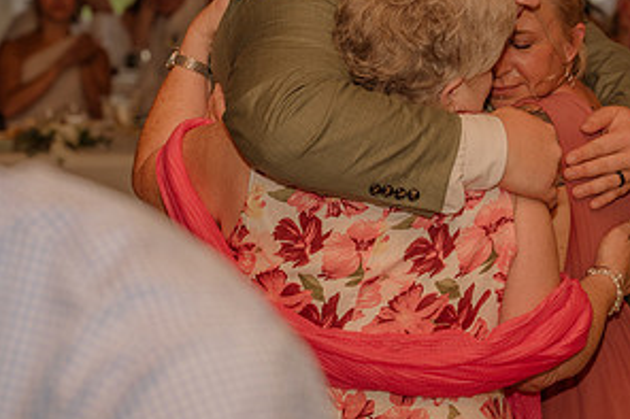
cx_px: 428
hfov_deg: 14.9
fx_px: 2396
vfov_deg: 10.0
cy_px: 125
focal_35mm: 137
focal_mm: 70
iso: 320
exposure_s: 1/200
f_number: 4
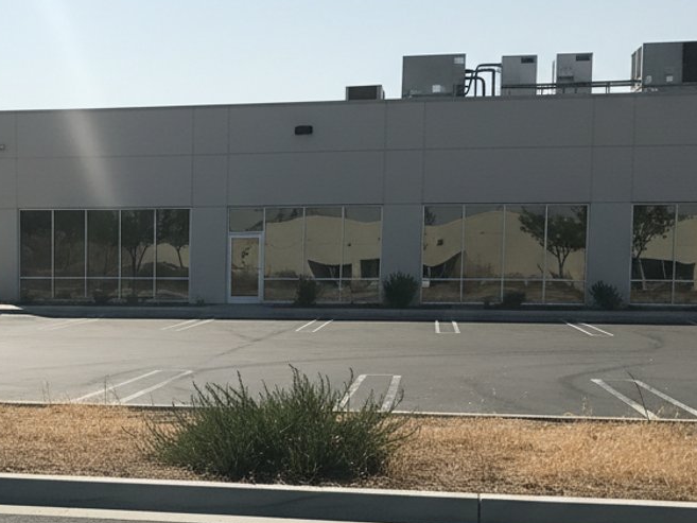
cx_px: 95
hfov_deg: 41.9
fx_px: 846
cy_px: 401
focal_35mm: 42
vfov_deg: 33.6
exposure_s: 1/411
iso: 1517
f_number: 1.8
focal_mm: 6.4
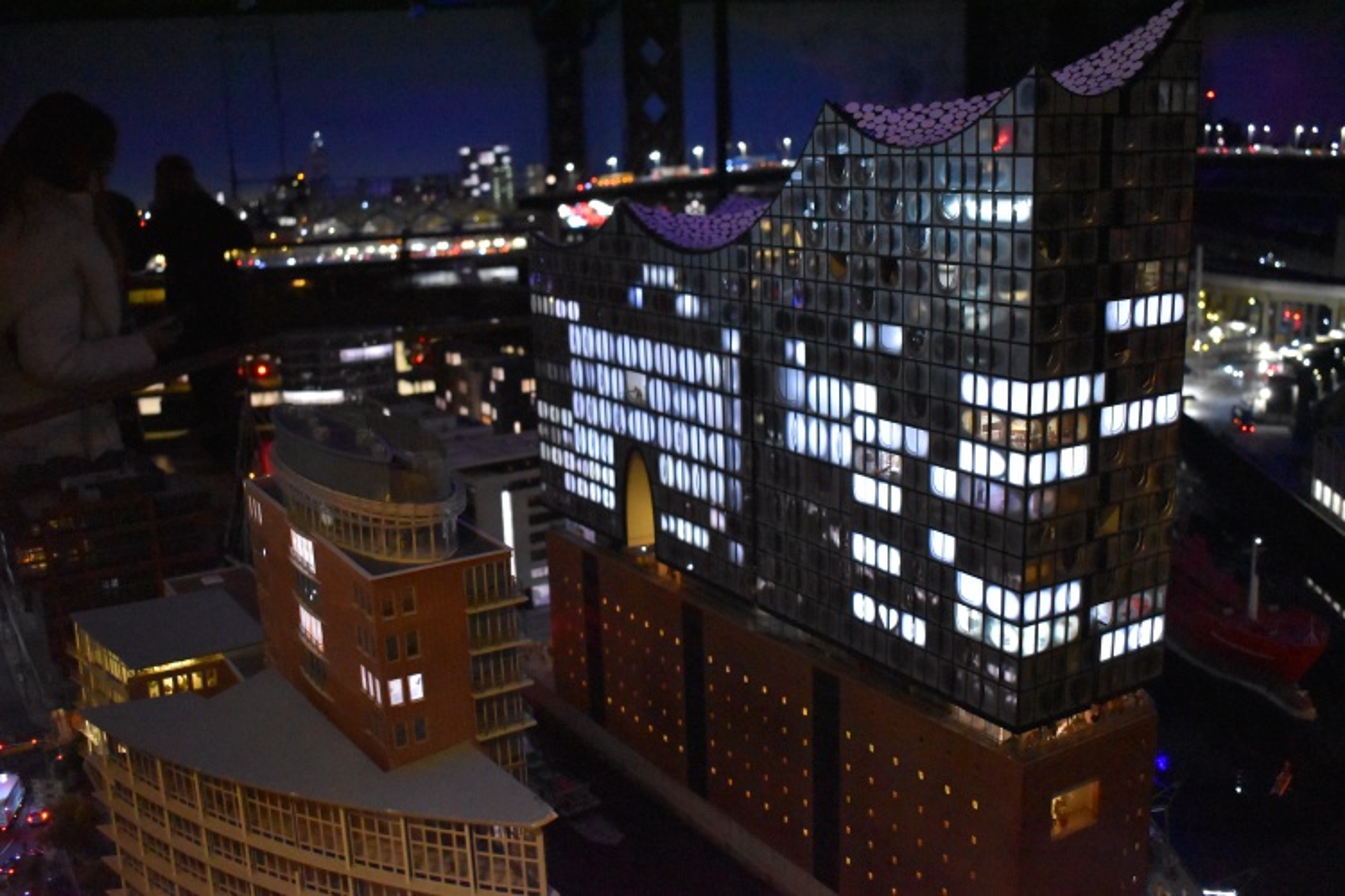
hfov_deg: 55.1
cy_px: 448
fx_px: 1289
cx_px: 672
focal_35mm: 34
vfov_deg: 38.4
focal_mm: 23
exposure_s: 1/60
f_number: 3.8
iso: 9000
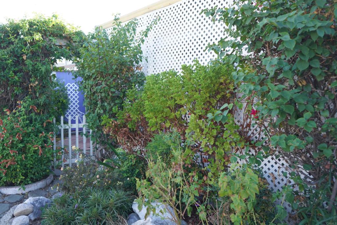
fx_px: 290
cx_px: 168
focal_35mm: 31
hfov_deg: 60.3
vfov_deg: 42.3
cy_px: 112
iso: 250
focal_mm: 31
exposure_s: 1/160
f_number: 4
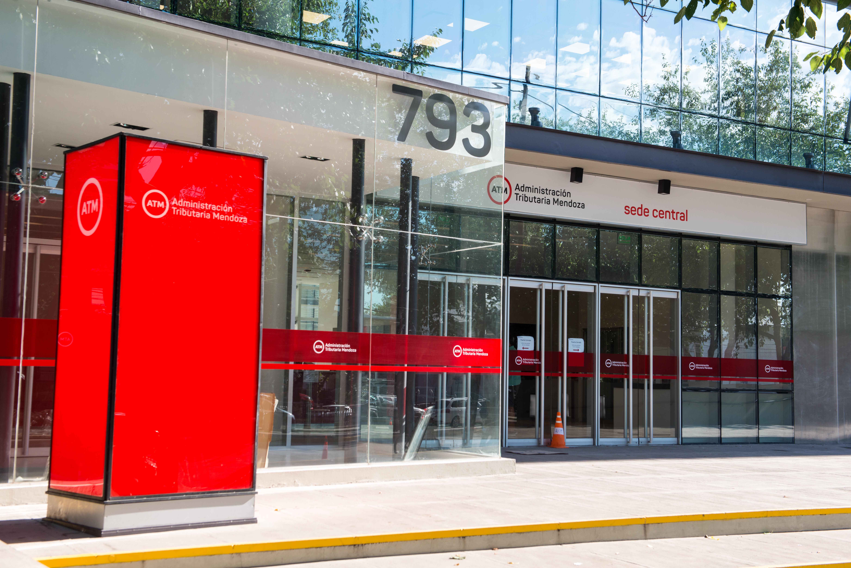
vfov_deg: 28.1
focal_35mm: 48
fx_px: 1135
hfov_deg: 41.1
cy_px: 284
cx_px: 426
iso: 250
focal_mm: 48
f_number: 8
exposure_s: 1/200
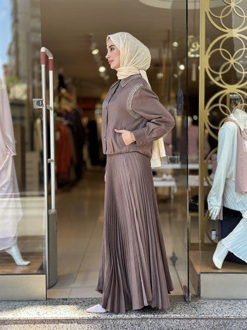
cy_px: 165
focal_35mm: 48
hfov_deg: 30.3
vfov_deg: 39.7
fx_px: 457
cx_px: 124
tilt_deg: -3.4
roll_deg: +0.1
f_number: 1.78
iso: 80
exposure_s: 1/524
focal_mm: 6.86
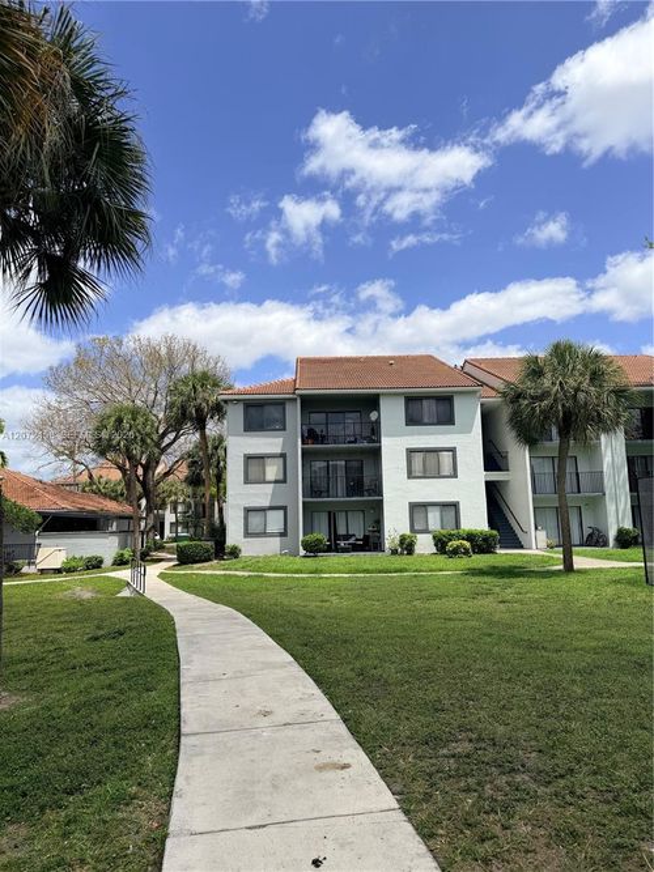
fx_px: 605
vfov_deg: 71.6
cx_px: 327
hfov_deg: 56.8
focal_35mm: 24
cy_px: 436
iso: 80
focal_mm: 6.76
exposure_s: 1/6711
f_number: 1.78
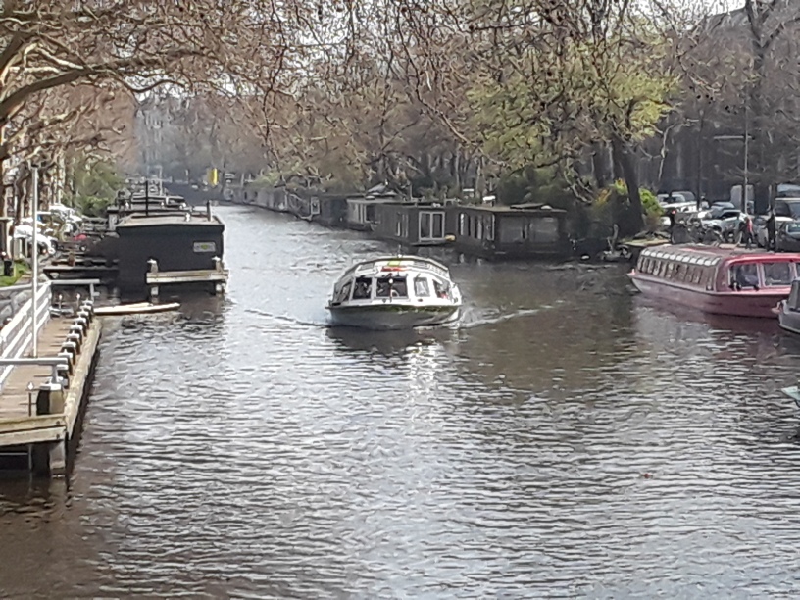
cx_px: 400
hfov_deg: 63.4
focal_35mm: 28
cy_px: 300
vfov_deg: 49.7
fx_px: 647
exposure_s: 1/887
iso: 40
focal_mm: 2.9
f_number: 1.9
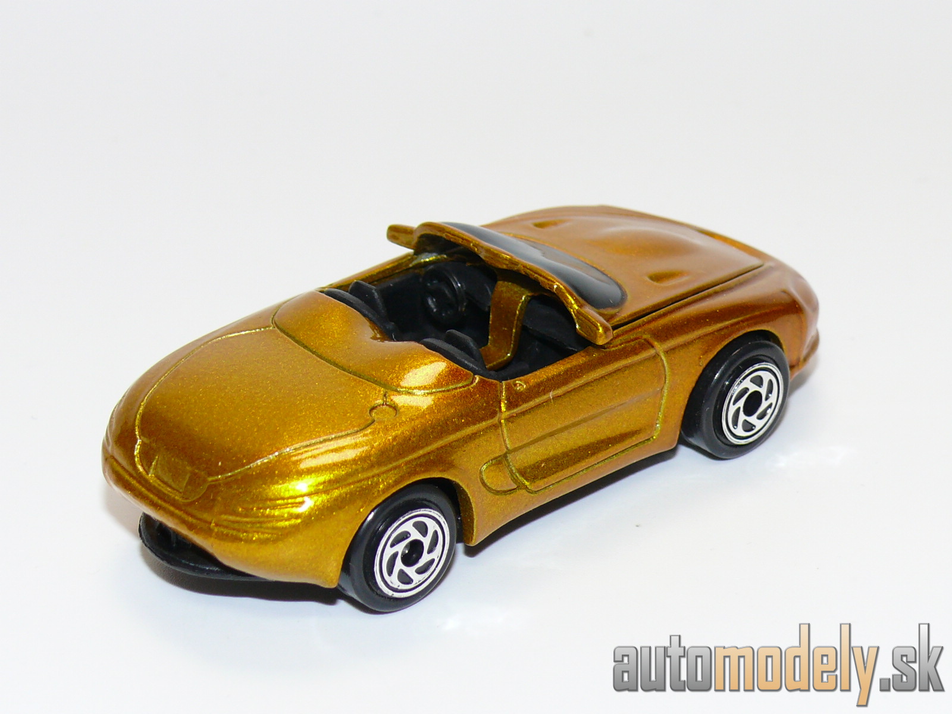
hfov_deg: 19.1
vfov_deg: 14.4
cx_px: 476
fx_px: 2833
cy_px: 357
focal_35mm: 103
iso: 100
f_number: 4
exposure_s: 1/30
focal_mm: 13.6
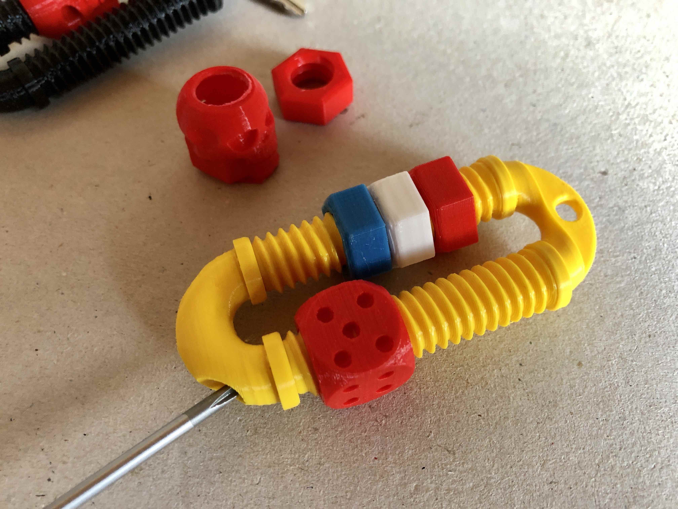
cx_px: 339
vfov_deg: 49.7
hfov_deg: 63.4
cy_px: 254
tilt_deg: -60.2
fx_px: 548
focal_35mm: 28
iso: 64
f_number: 1.8
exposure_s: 1/15
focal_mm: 4
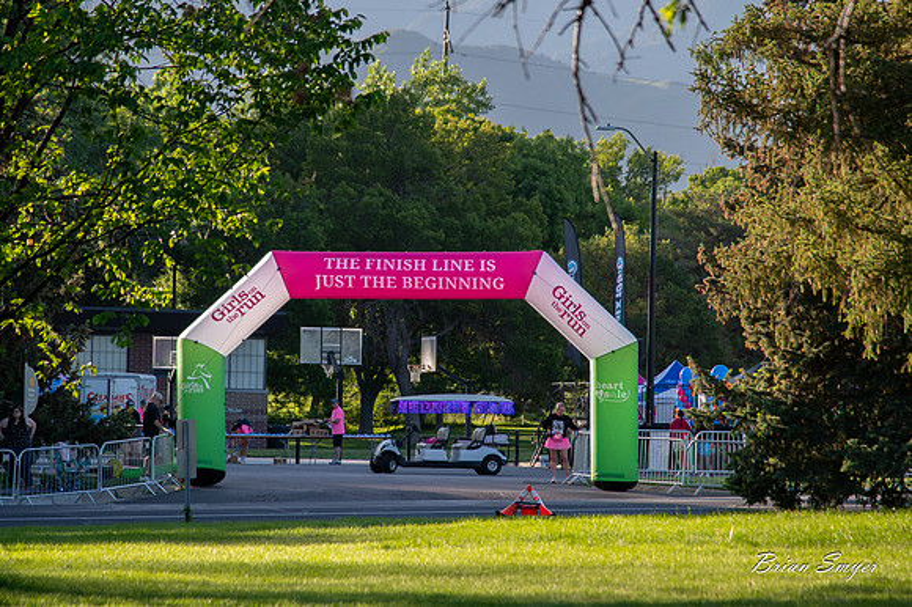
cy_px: 264
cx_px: 383
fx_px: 4811
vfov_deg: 7.2
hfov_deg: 10.8
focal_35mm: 190
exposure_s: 1/640
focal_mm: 120
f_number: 4
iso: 250
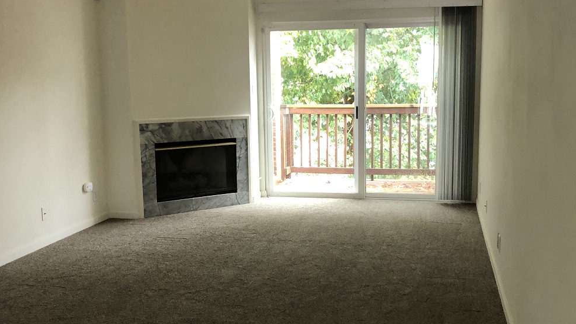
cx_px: 292
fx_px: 657
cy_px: 164
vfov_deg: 27.7
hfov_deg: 47.4
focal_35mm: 43
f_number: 1.8
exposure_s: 1/15
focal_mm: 3.99
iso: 50
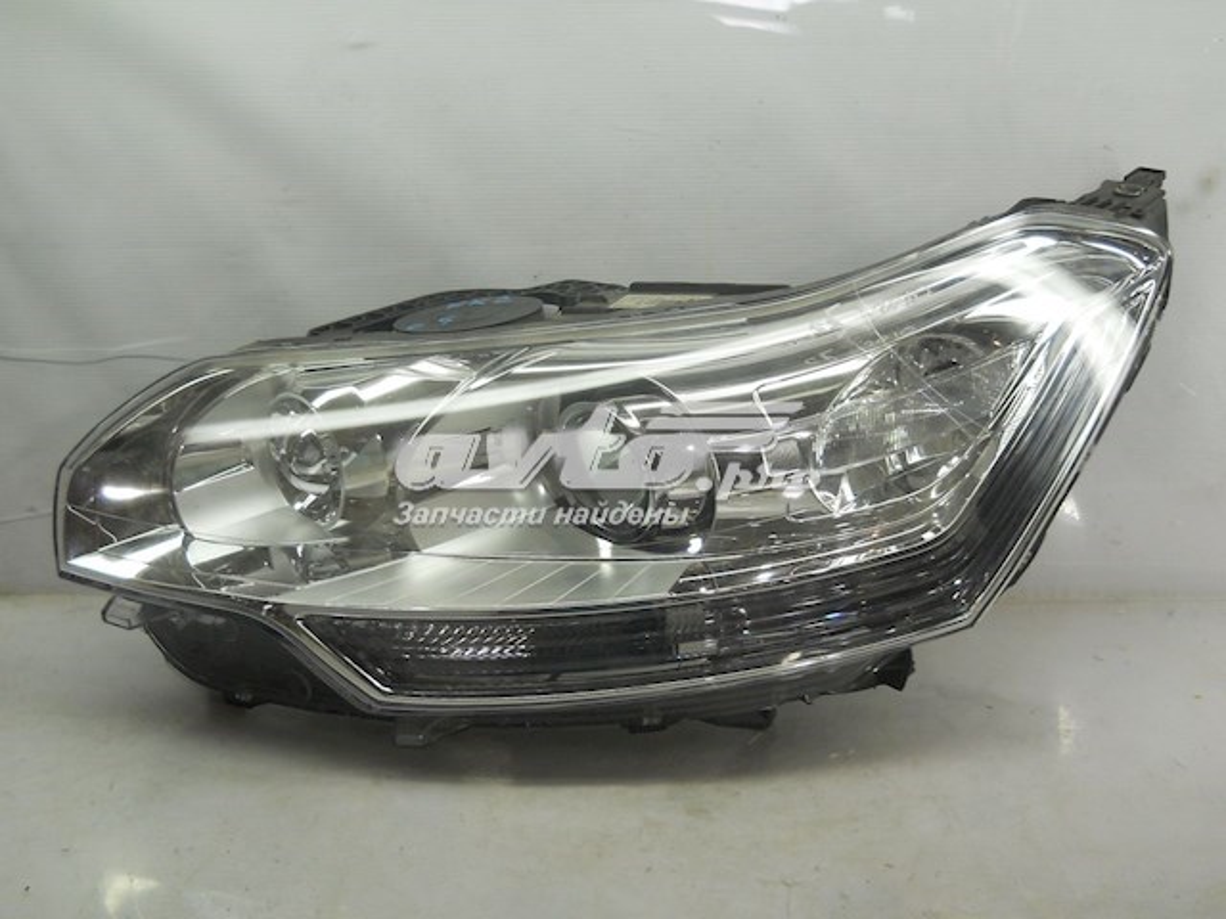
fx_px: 1452
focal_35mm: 41
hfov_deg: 45.8
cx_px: 613
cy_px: 460
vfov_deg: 35.1
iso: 80
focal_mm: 6.72
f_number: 3.1
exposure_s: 1/50
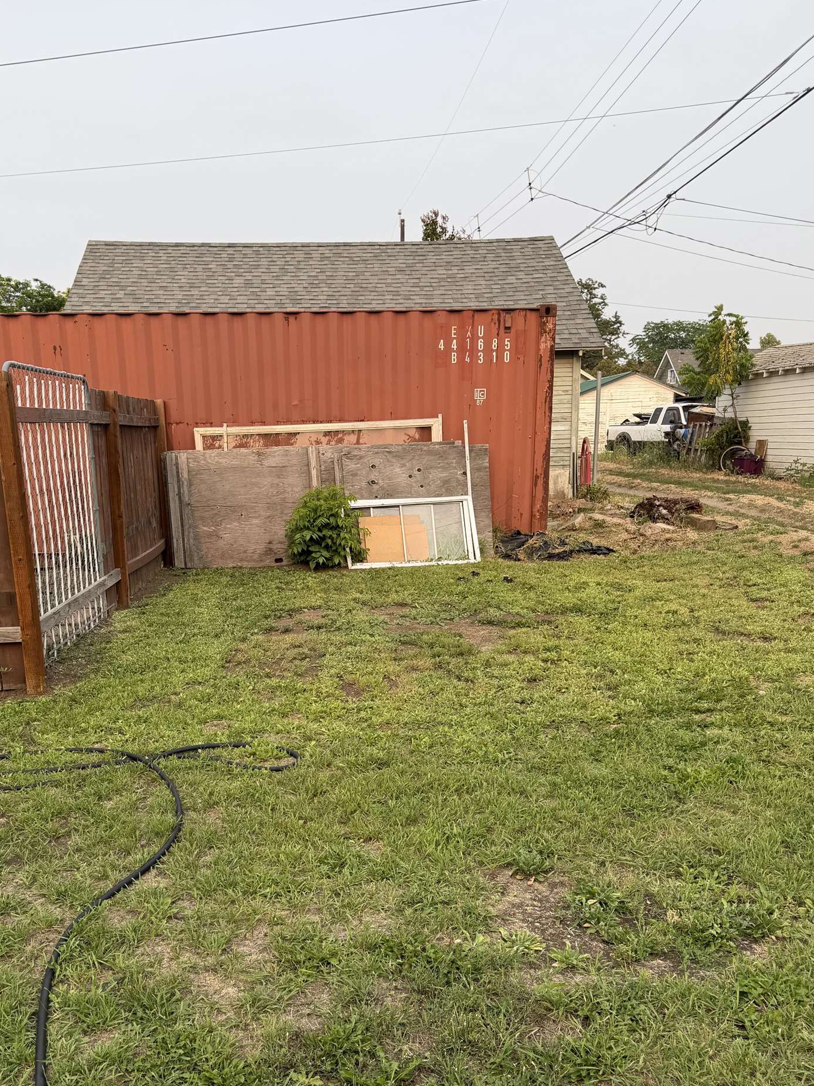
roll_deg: +1.6
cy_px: 666
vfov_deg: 59.3
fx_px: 941
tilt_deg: -13.7
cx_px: 366
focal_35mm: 30
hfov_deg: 46.7
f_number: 1.78
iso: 80
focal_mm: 6.76
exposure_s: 1/1046
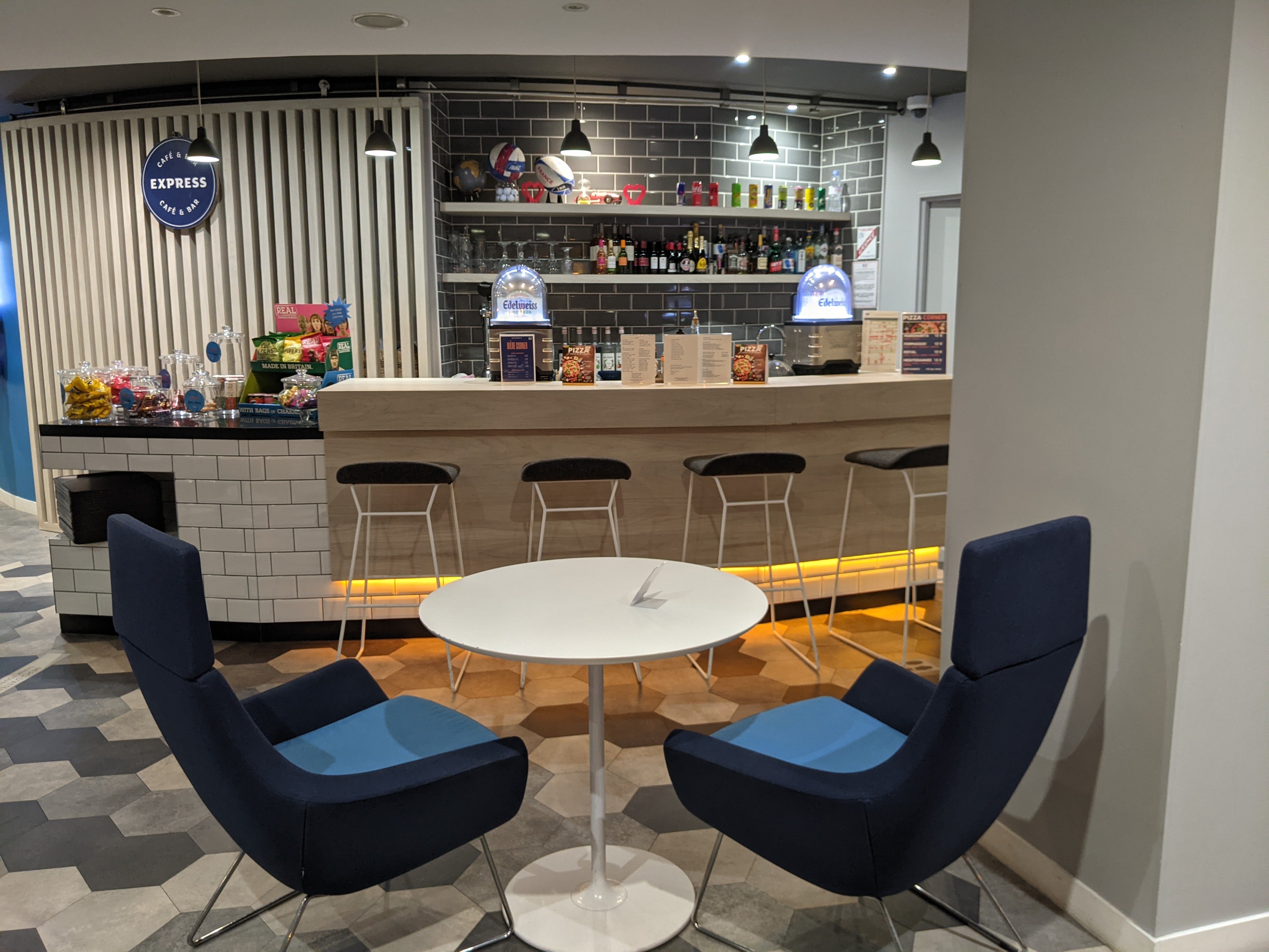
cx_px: 634
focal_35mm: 27
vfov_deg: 51.4
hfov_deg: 65.3
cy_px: 476
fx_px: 990
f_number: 1.8
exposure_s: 1/25
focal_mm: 4.44
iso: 184
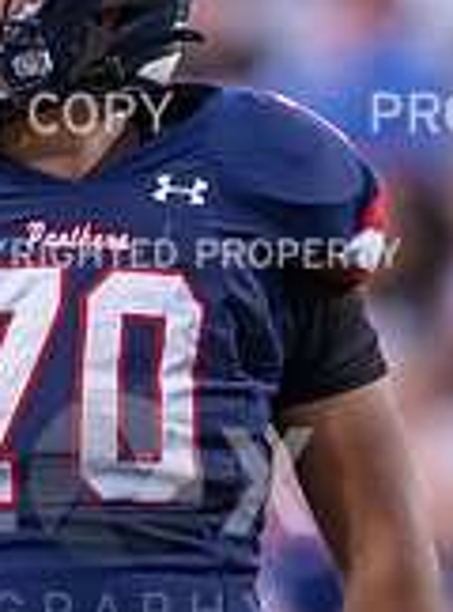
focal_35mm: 1890
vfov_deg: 1.1
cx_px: 20
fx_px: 33242
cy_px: 377
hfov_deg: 0.8
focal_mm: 400
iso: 3600
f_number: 4
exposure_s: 1/1000
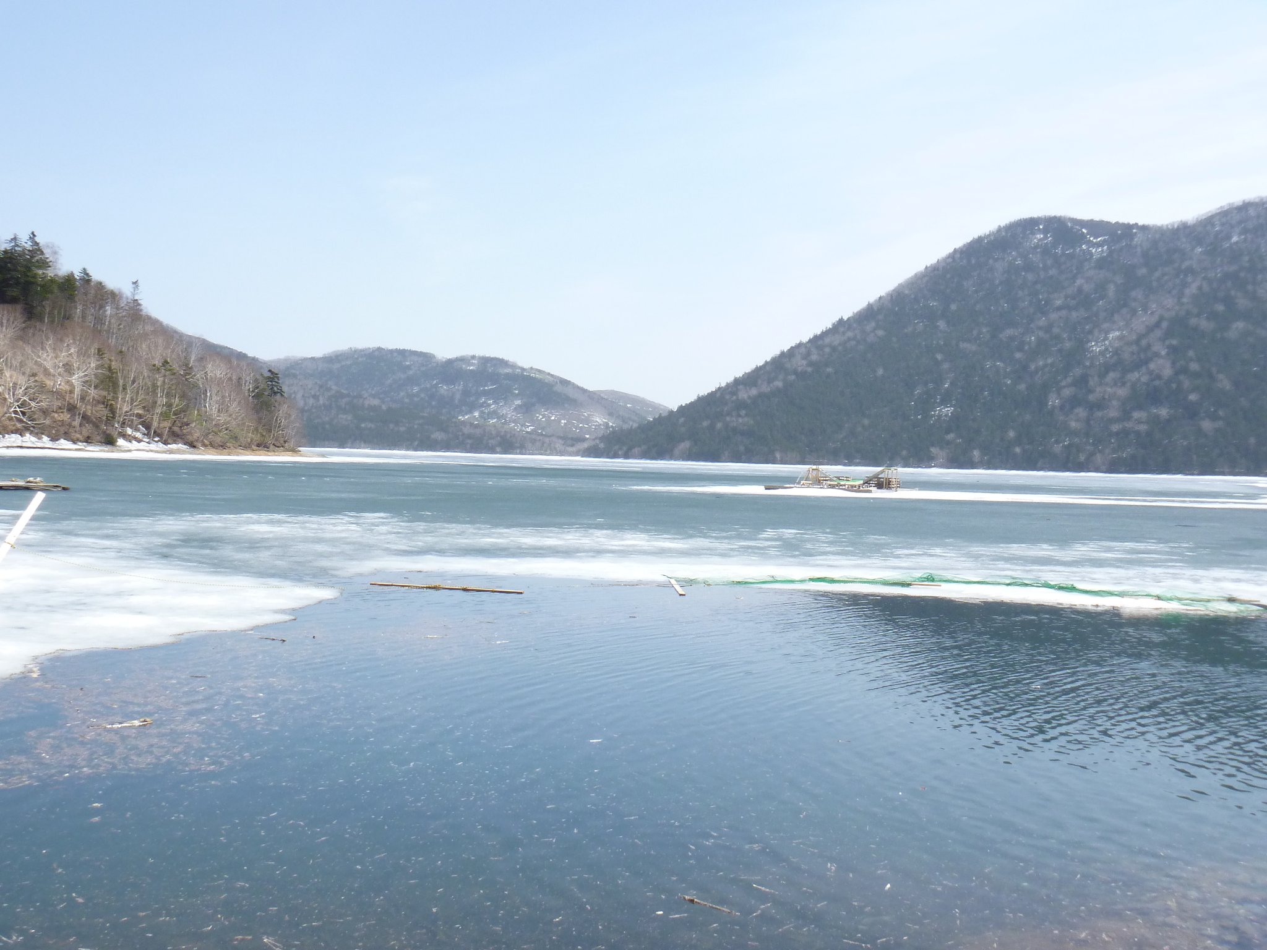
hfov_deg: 52.6
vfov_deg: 40.7
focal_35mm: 35
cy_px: 475
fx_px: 1281
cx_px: 634
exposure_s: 1/500
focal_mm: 6.3
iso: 200
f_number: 5.6
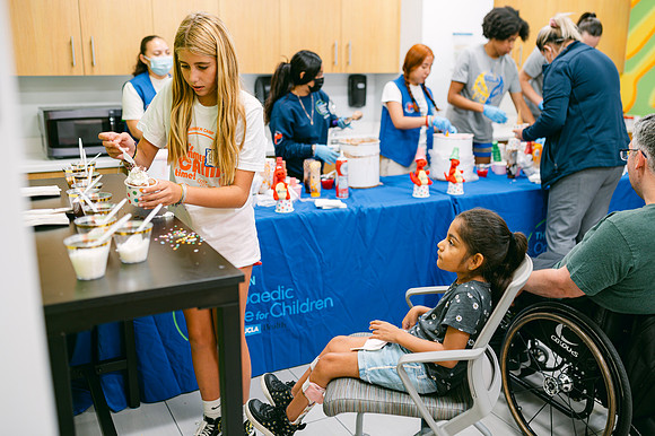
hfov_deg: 54.5
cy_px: 218
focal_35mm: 35
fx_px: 636
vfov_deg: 37.8
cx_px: 328
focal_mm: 35
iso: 140
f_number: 2
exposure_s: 1/125
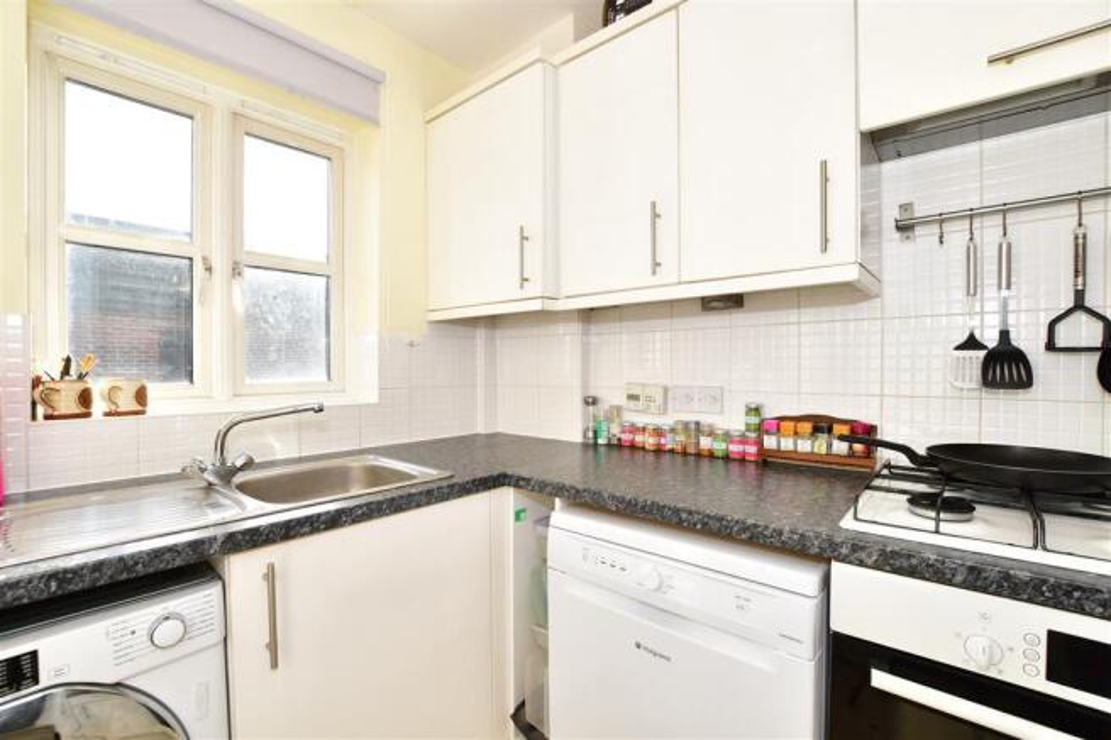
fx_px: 463
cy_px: 370
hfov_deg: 100.4
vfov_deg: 77.3
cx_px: 556
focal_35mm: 15
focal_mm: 10
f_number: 8
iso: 200
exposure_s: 1/40
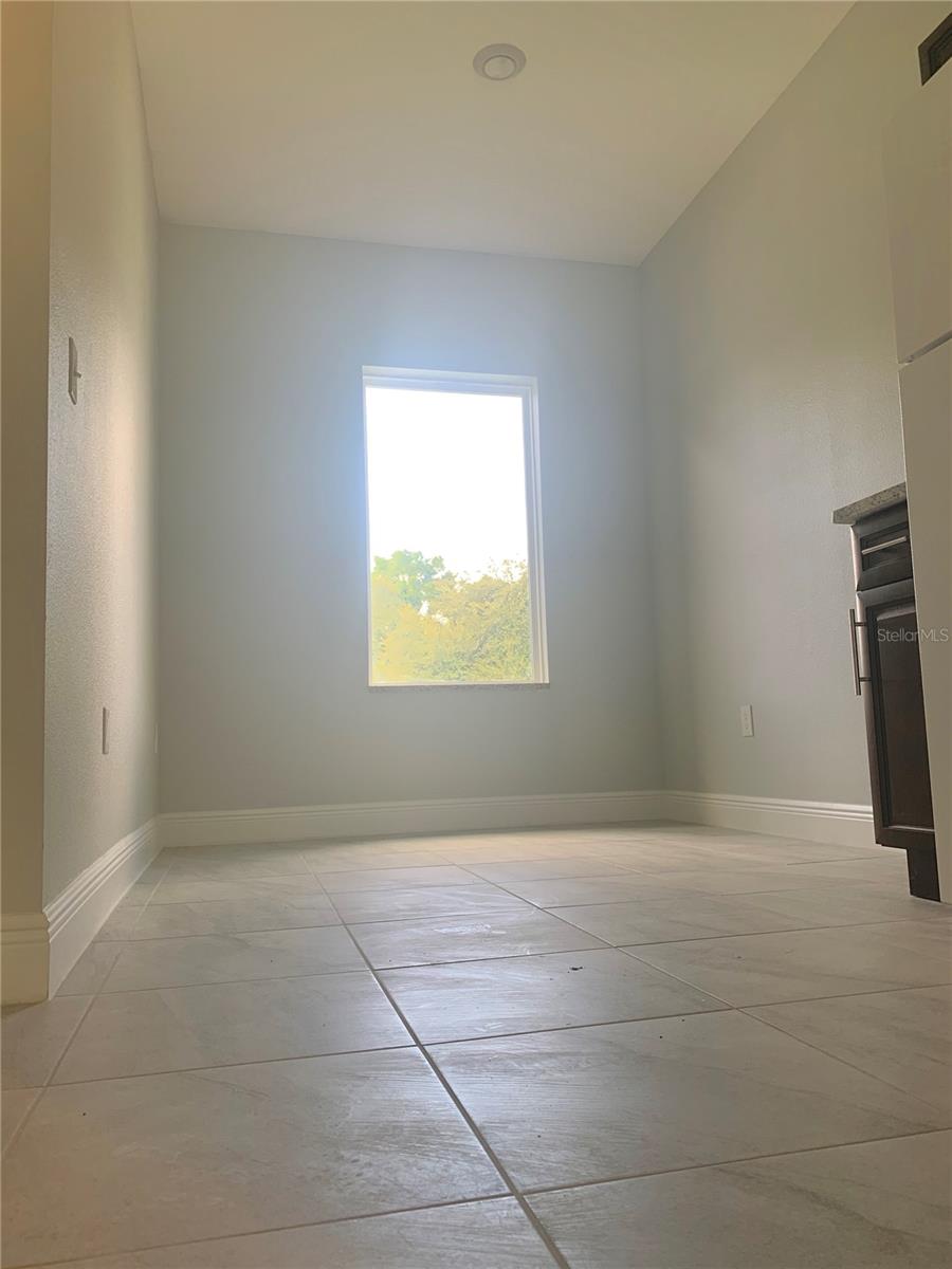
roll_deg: +1.2
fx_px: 953
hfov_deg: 53.1
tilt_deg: +8.2
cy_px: 634
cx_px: 476
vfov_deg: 67.3
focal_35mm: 26
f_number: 1.8
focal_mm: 4.25
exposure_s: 1/120
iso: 64
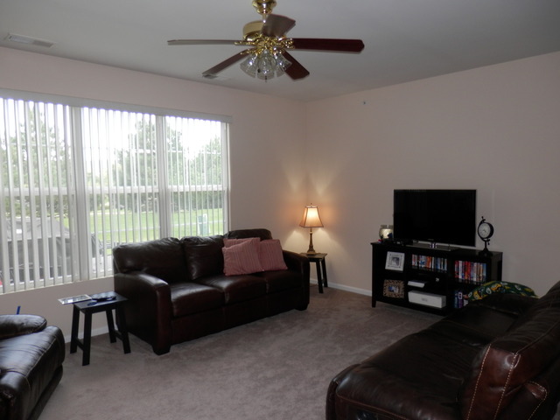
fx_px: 404
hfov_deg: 69.4
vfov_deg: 54.9
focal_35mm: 25
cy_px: 210
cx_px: 280
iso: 100
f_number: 3
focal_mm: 4.5
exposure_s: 1/30
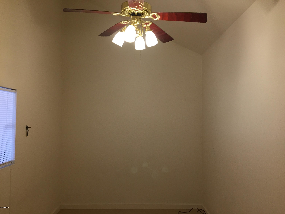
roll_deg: -0.7
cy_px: 107
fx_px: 239
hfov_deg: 61.7
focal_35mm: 29
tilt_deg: +1.9
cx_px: 142
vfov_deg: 48.2
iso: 40
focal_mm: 4.15
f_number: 2.2
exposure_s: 1/30
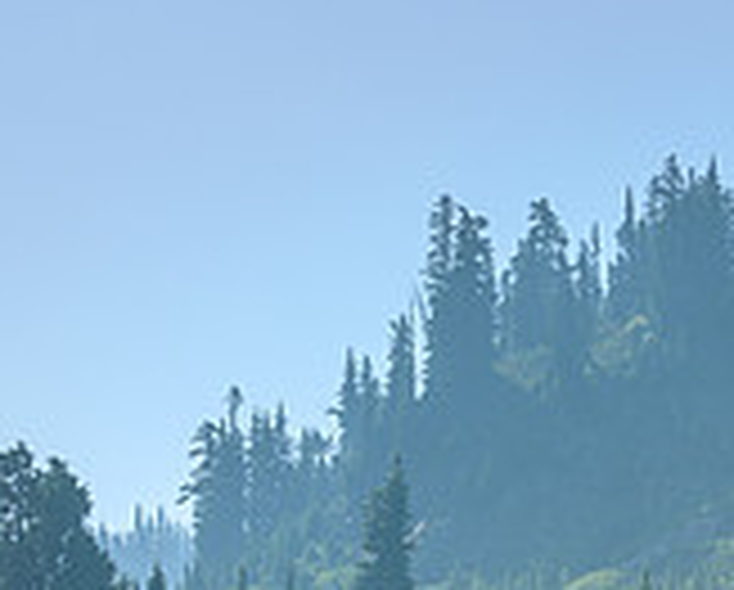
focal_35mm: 157
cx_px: 680
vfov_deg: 9.7
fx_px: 3417
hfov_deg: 12.2
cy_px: 709
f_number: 13
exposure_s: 1/160
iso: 64
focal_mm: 46
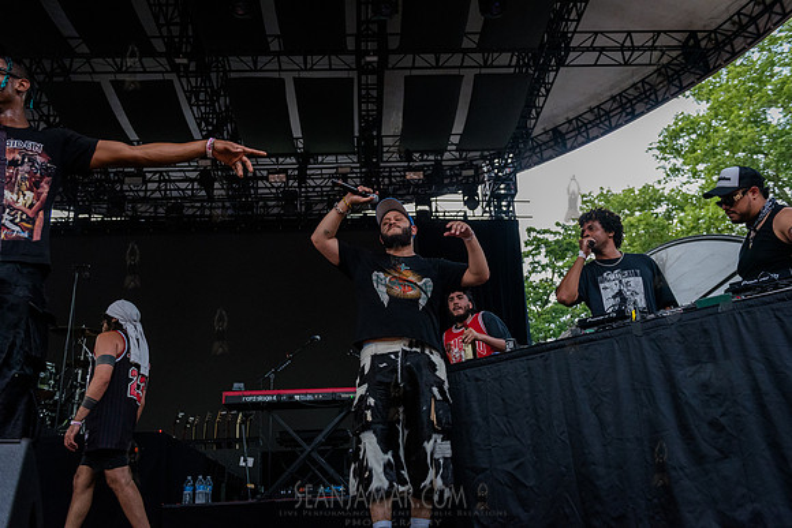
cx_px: 396
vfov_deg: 42.3
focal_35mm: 31
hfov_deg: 60.3
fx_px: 682
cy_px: 264
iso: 5000
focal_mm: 31
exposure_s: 1/320
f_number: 3.5
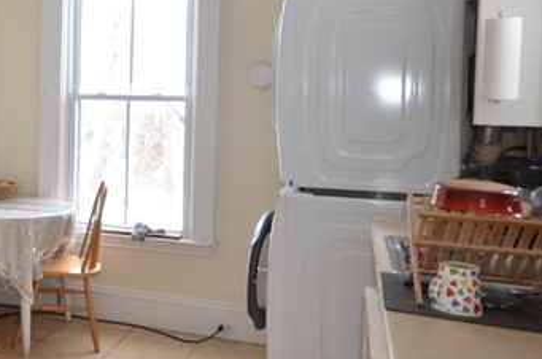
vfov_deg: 27.0
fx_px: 744
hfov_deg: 36.5
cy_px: 125
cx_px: 17
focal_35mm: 50
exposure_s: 1/80
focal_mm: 11
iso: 400
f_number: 4.2
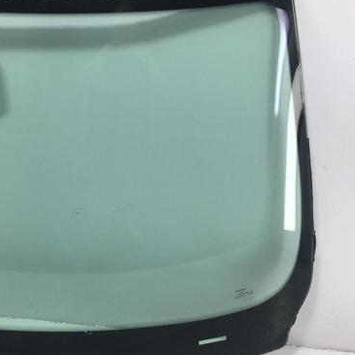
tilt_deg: -26.9
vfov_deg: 37.6
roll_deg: -1.7
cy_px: 181
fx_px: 522
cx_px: 115
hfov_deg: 37.1
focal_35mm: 45
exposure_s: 1/319
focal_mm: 4.15
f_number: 2.2
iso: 25
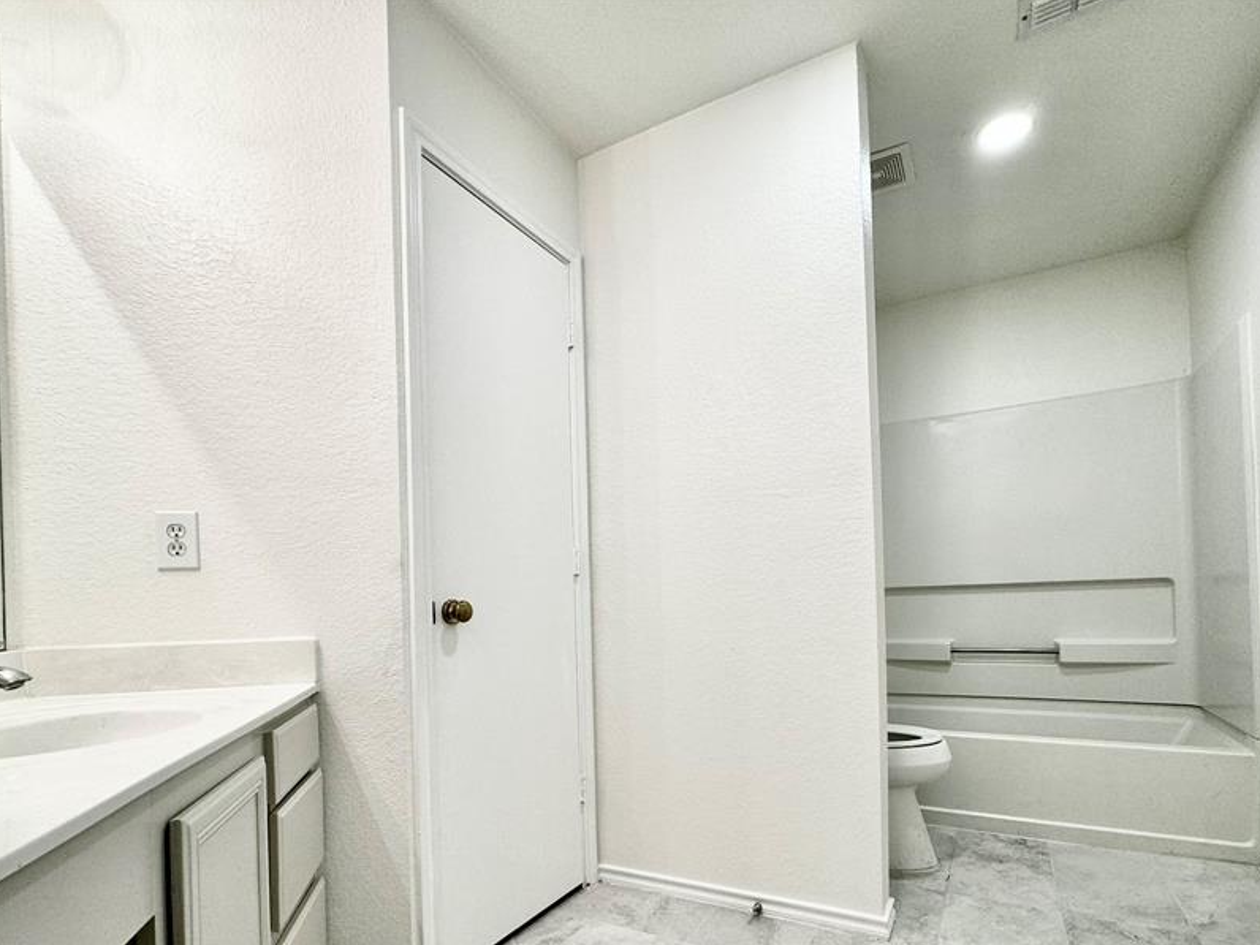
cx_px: 649
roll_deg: +1.8
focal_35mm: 18
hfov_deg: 87.7
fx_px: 655
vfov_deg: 70.2
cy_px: 603
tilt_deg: -0.4
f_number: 2.2
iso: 80
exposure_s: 1/120
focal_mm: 2.22
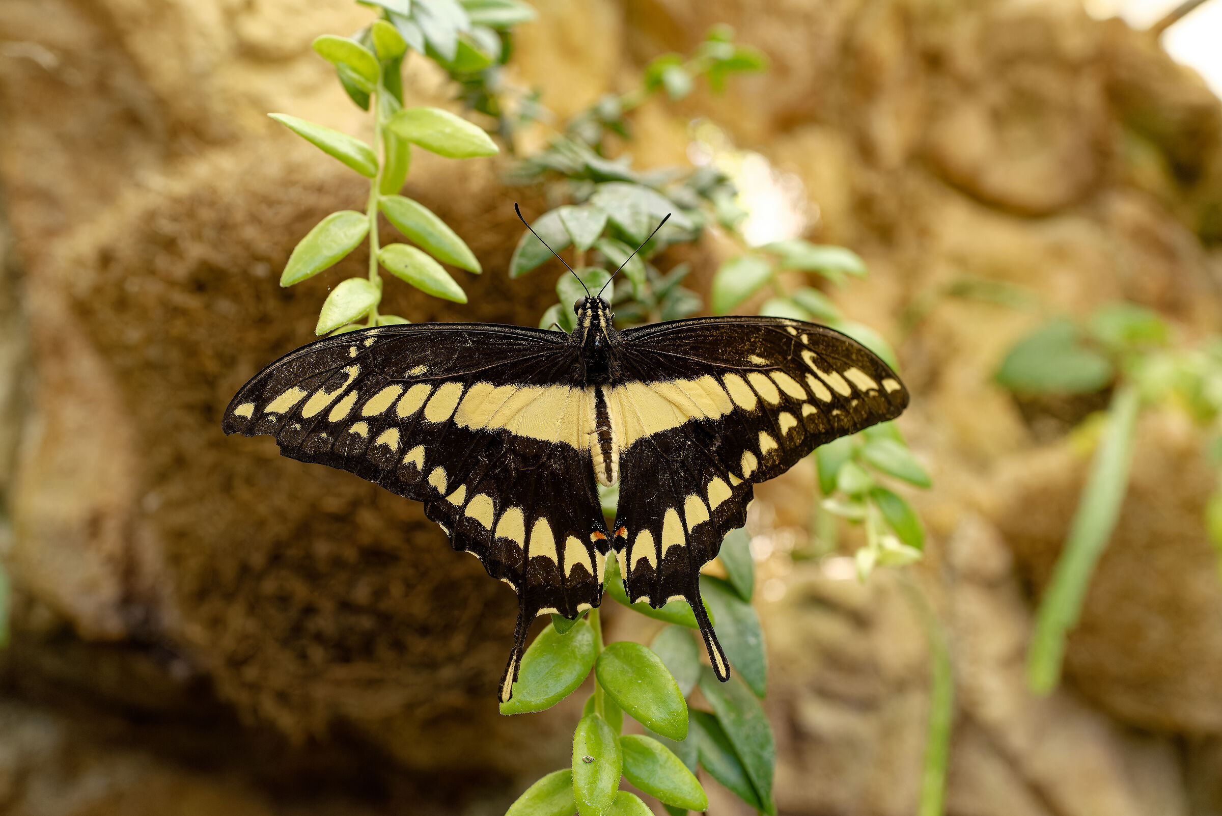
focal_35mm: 28
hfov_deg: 65.5
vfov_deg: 46.4
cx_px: 611
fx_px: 951
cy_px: 408
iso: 4000
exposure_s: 1/500
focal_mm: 28
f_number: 5.6
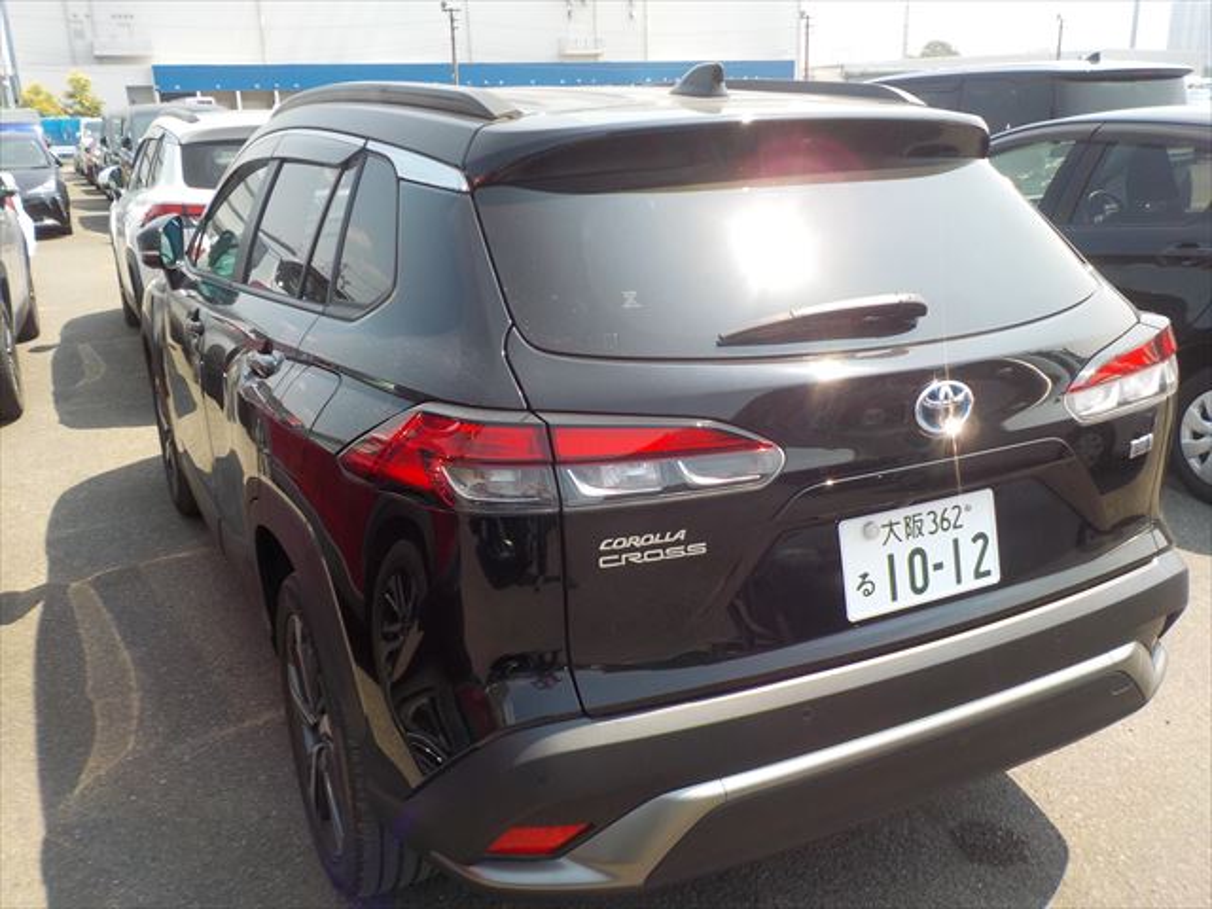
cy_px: 454
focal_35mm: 30
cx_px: 606
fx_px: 1050
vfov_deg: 46.8
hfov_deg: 60.0
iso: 125
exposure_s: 1/500
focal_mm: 4.1
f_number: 3.3
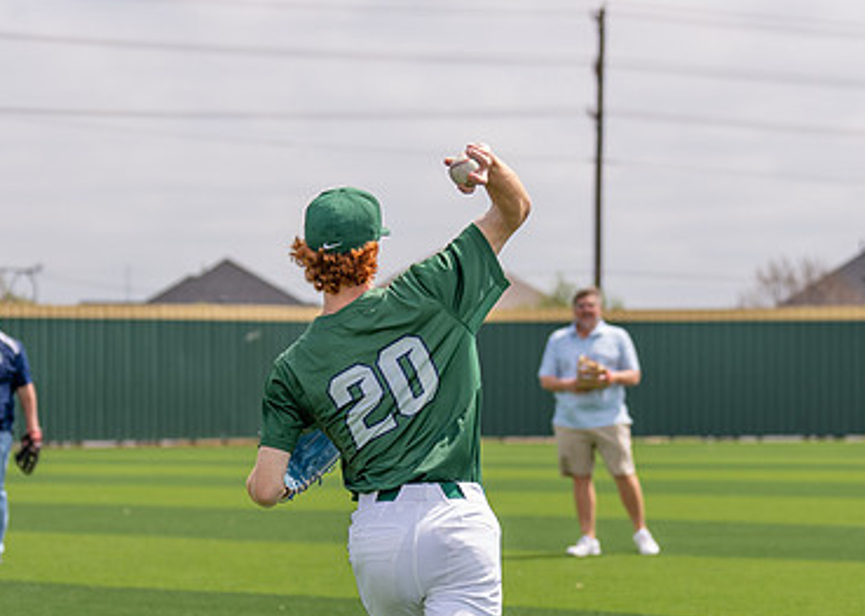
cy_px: 468
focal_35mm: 139
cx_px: 428
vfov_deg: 10.3
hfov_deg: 14.4
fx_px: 3412
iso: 125
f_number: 2.8
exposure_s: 1/2000
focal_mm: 70
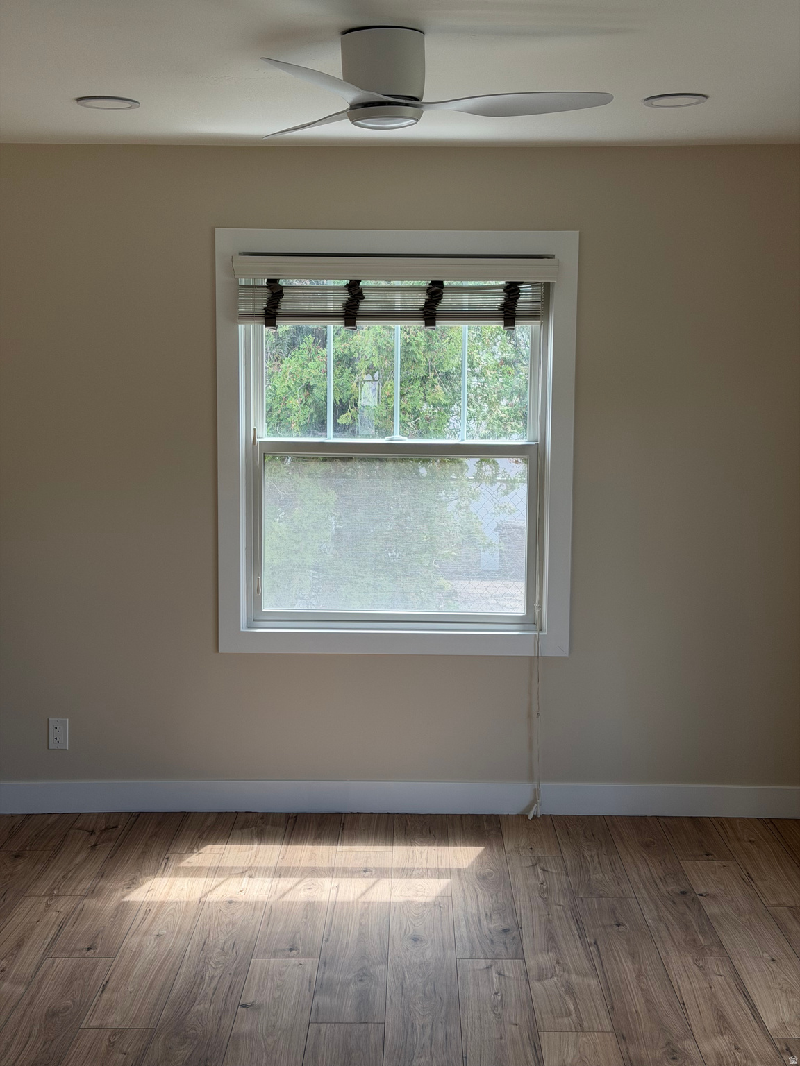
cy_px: 533
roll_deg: +1.1
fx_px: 1479
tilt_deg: -8.1
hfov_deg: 30.3
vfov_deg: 39.7
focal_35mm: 48
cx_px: 400
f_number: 1.78
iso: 64
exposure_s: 1/324
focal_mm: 6.76
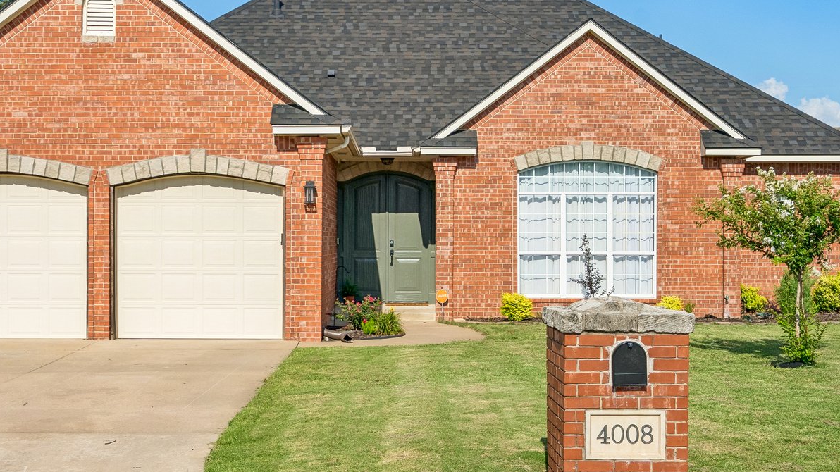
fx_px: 1403
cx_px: 402
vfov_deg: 19.1
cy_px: 222
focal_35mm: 63
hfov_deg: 33.3
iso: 200
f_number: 8
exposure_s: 1/1600
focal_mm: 35
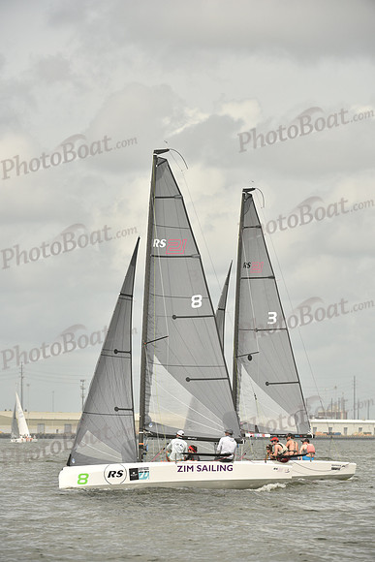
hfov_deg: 6.9
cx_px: 188
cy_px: 281
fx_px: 3123
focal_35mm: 200
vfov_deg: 10.3
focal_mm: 200
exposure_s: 1/1250
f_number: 7.1
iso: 320
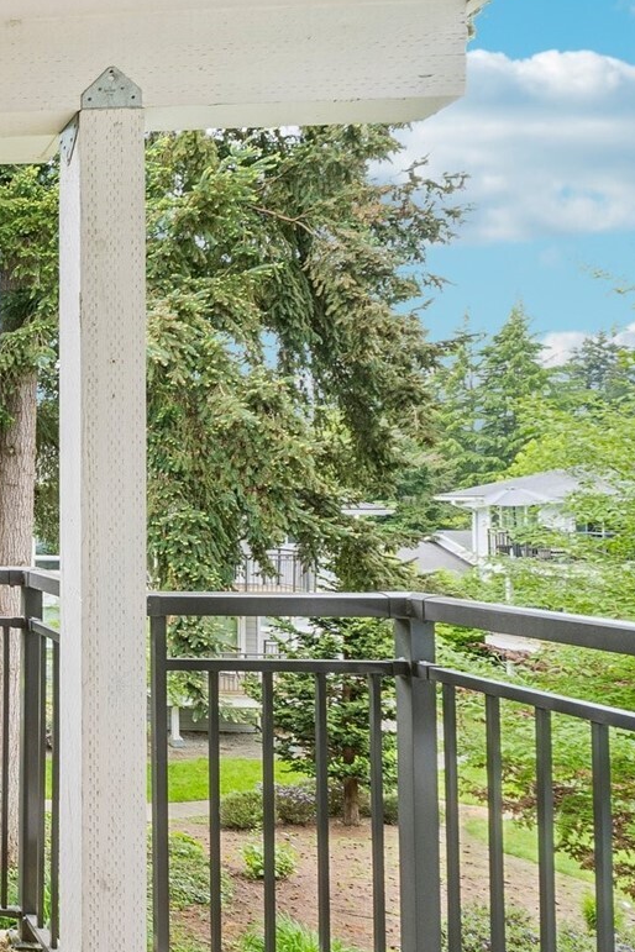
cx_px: -365
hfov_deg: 26.2
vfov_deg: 57.2
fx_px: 873
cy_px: 485
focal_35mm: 33
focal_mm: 10
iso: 250
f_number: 9
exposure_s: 1/25
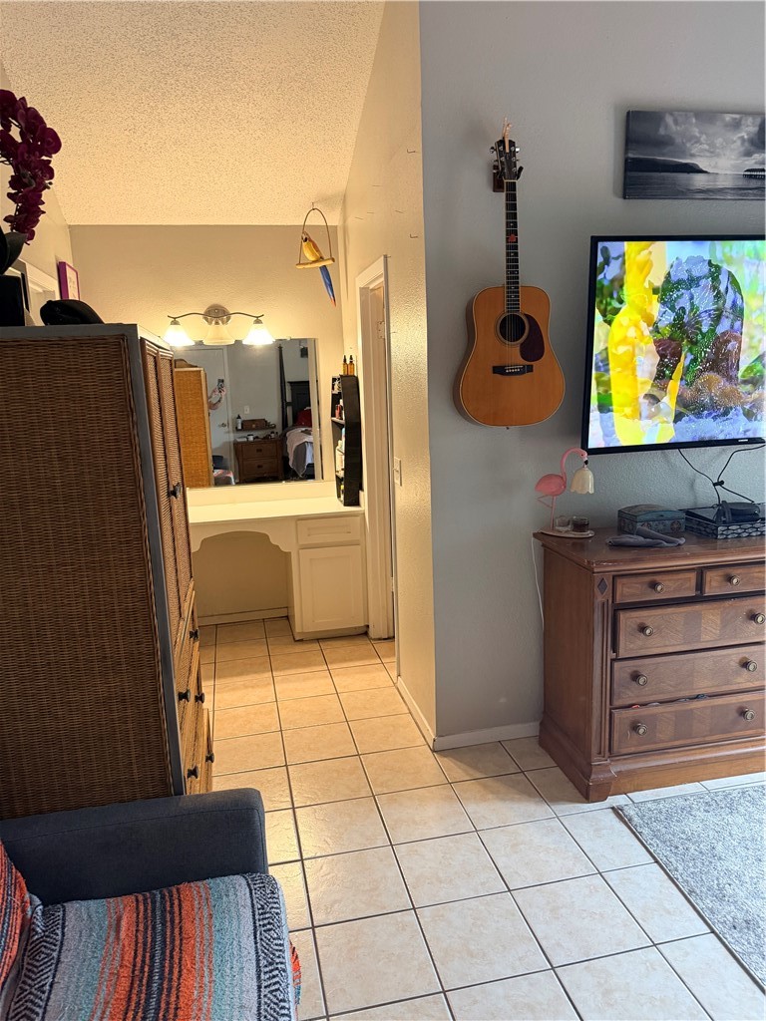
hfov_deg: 56.8
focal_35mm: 24
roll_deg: +2.2
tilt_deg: -11.2
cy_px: 510
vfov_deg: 71.6
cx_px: 383
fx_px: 708
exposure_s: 1/60
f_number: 1.78
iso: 320
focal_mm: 6.76
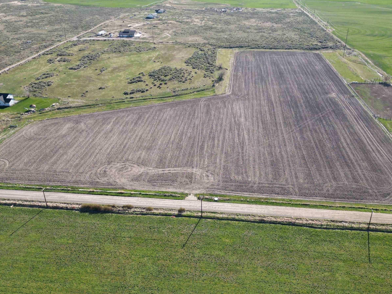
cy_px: 143
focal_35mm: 31
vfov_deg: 45.4
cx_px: 205
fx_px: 351
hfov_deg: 58.3
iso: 150
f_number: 1.7
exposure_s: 1/2000
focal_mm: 6.72
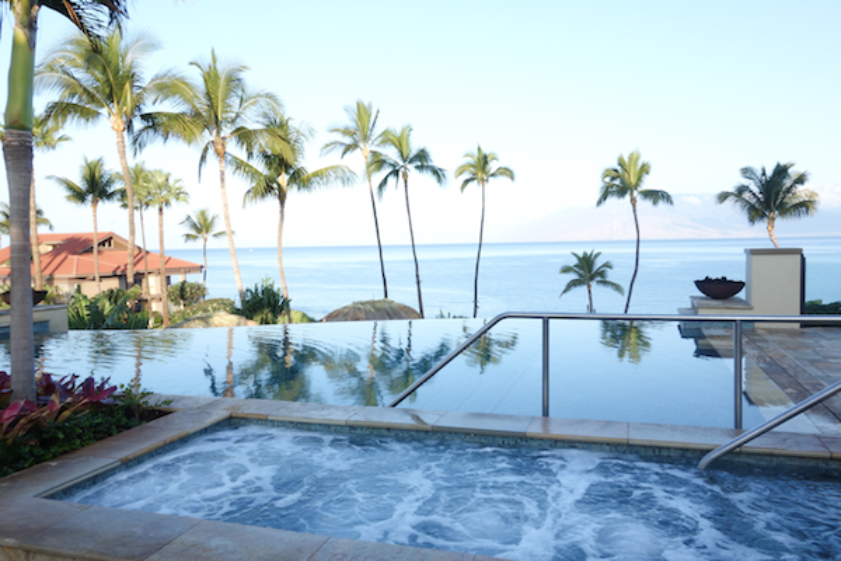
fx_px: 654
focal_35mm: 28
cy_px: 280
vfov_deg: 46.4
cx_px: 420
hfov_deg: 65.5
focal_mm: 10.4
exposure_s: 1/30
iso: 125
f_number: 11
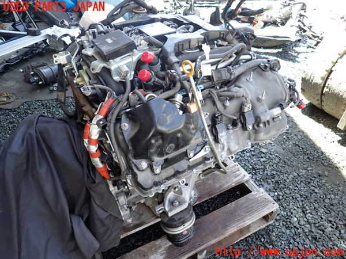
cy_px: 130
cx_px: 173
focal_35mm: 25
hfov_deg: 69.4
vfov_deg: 54.9
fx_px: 250
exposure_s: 1/125
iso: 100
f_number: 2
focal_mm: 4.5
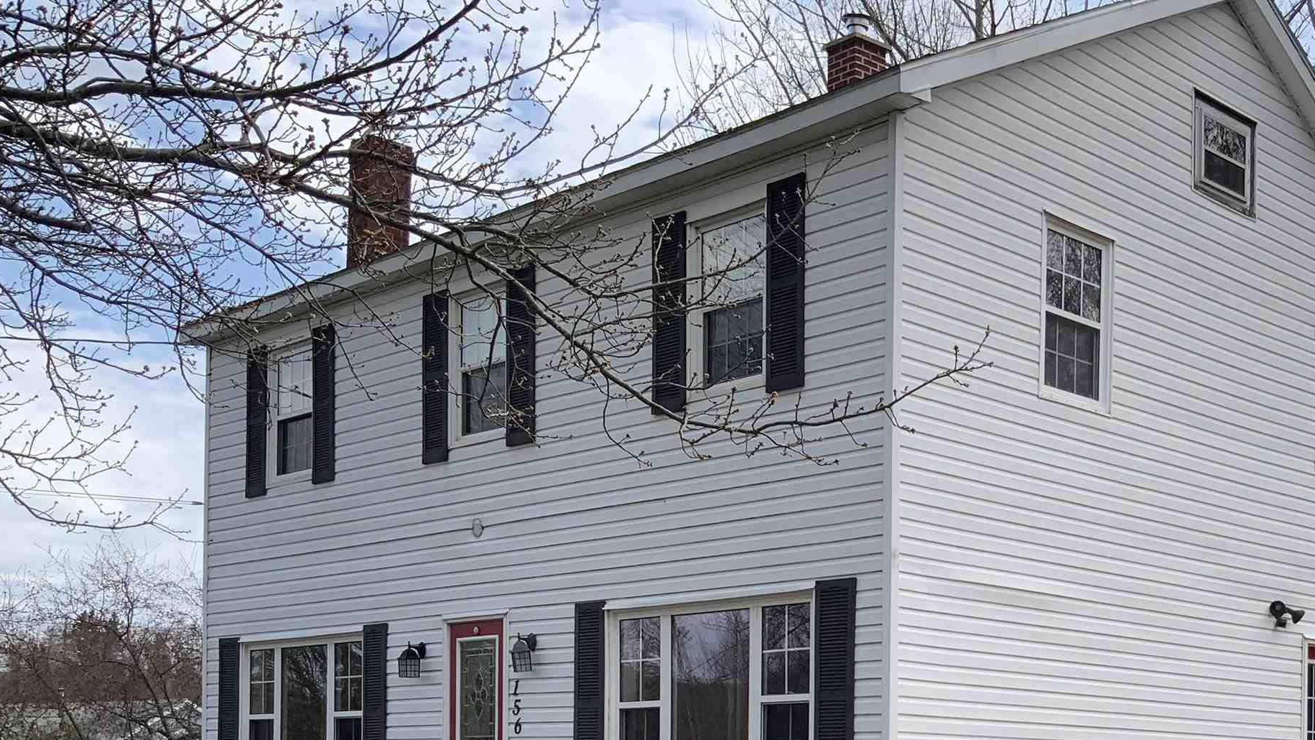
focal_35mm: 53
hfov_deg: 38.3
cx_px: 961
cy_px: 793
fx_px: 1848
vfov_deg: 21.6
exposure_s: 1/1451
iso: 16
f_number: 1.8
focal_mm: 3
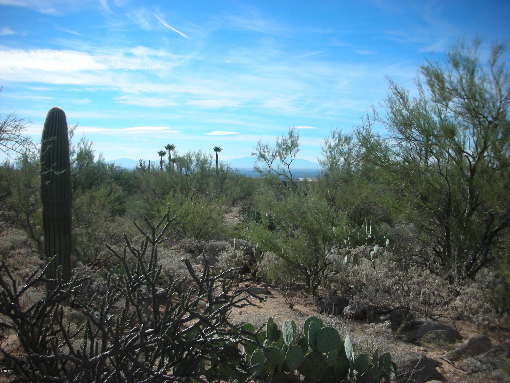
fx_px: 516
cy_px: 192
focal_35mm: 35
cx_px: 255
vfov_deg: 40.7
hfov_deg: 52.6
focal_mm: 5.8
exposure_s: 1/129
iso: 50
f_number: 8.5
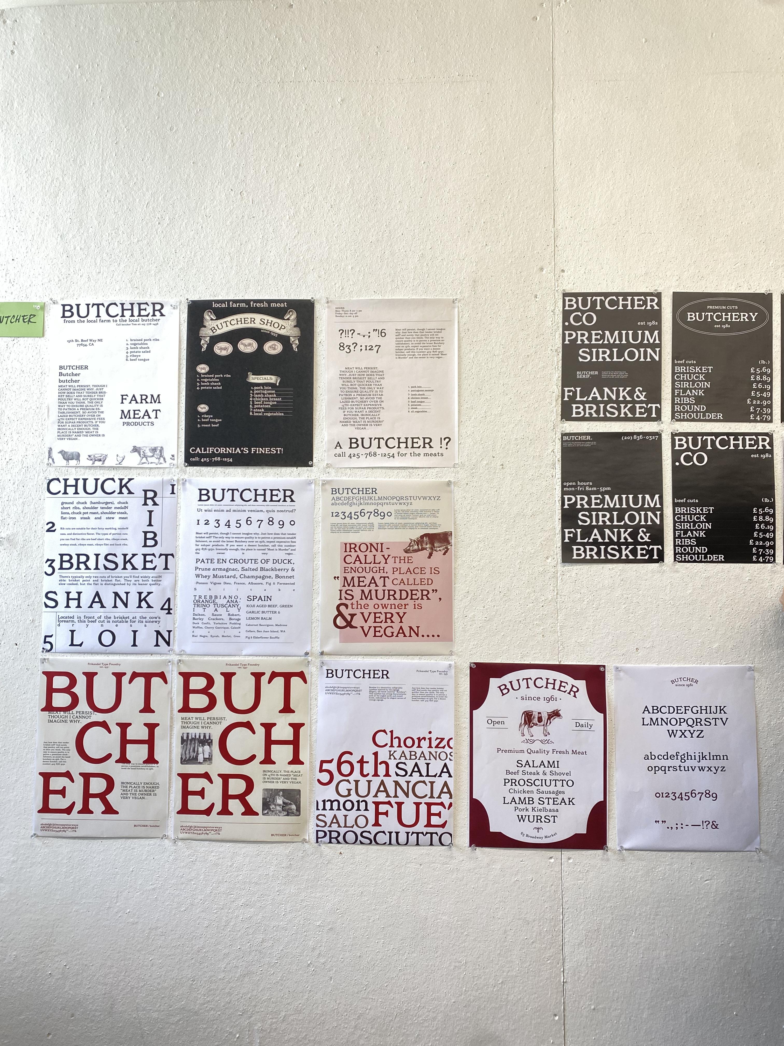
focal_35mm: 26
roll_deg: +0.5
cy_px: 523
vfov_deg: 67.3
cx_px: 392
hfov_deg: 53.1
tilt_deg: +4.2
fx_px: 785
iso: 100
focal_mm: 4.25
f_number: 1.8
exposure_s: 1/60
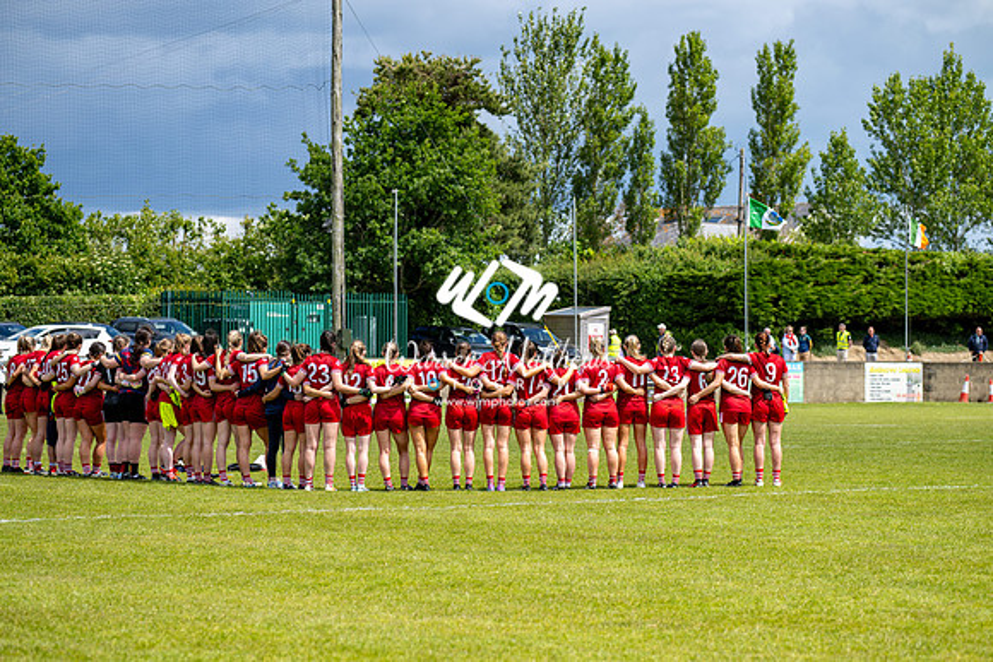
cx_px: 496
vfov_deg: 11.4
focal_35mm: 120
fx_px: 3311
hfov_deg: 17.1
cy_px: 331
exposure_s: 1/800
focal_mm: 120
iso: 100
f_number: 4
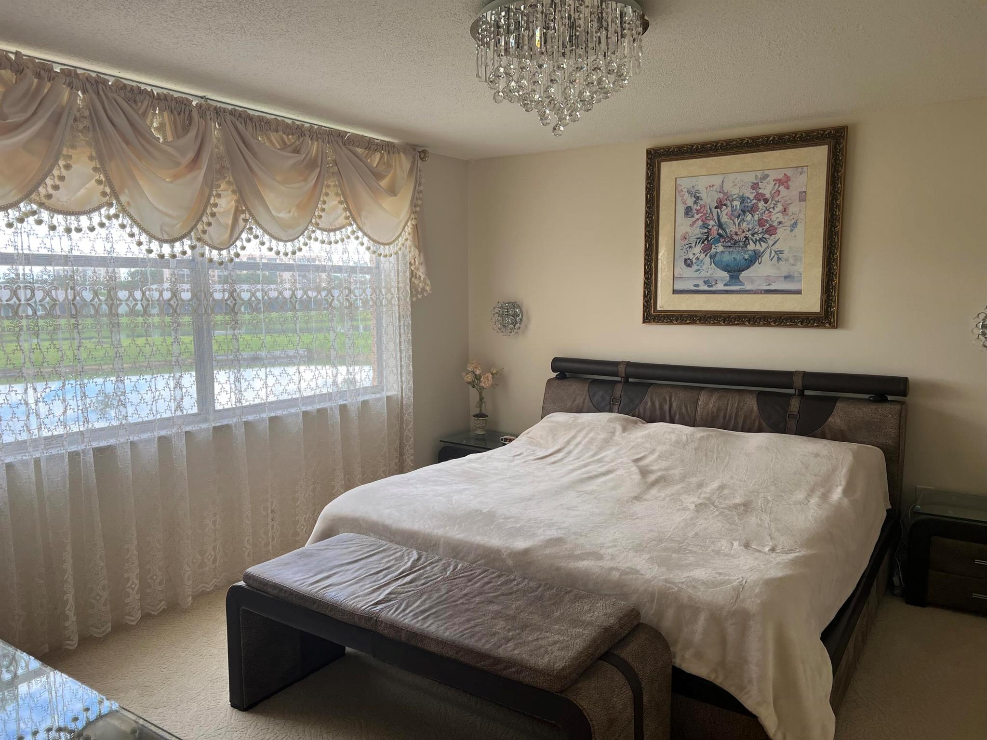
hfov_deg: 67.3
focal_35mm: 26
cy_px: 370
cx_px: 494
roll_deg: +0.6
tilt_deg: -6.9
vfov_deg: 53.1
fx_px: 741
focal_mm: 5.7
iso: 50
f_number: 1.5
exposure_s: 1/184
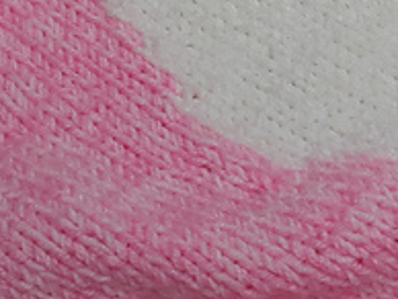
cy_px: -187
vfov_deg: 15.1
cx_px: 300
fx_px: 1025
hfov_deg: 21.8
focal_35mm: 89
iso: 100
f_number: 1.9
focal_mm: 3.6
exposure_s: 1/50
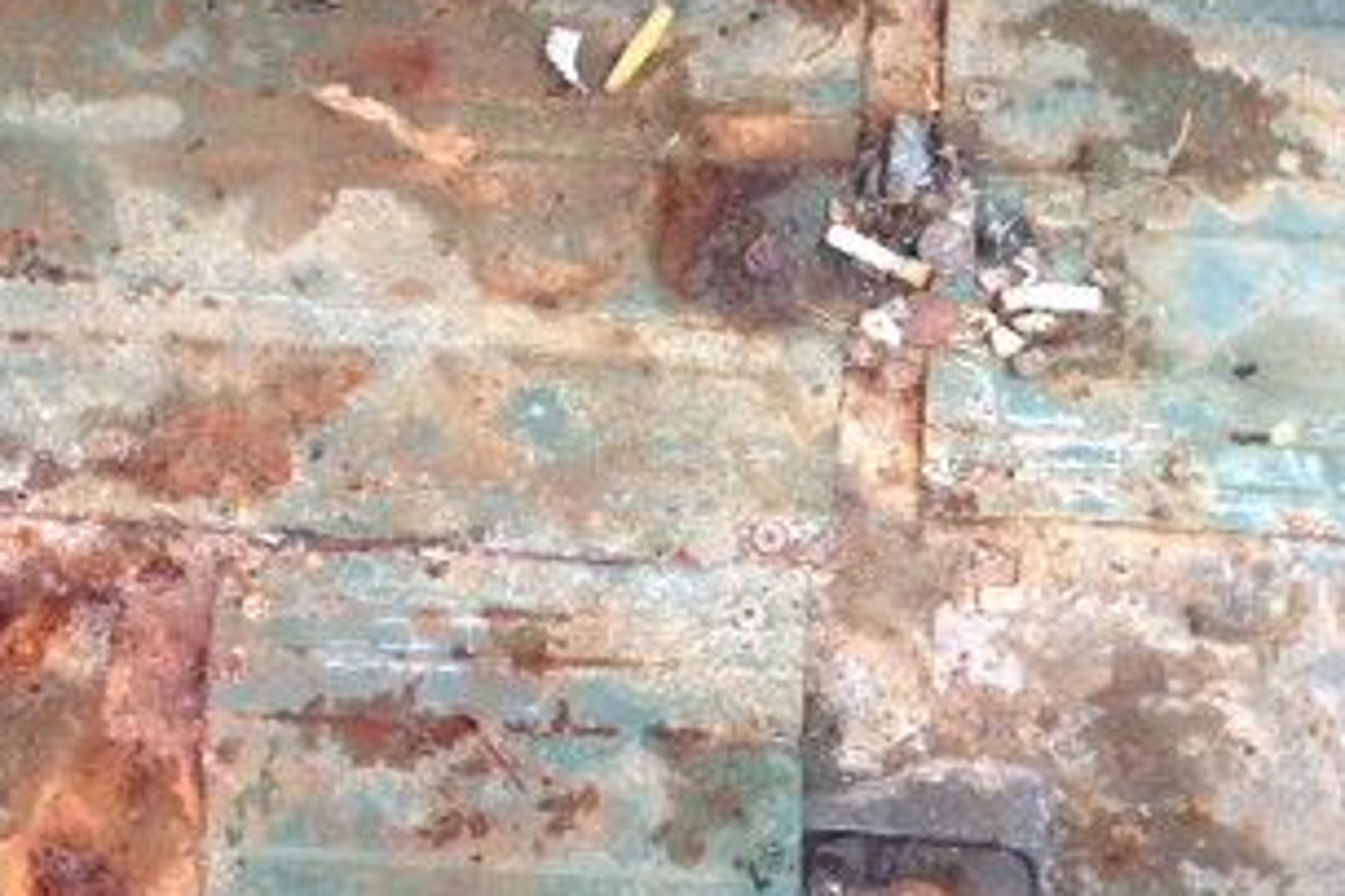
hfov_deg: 27.7
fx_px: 2688
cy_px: 441
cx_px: 322
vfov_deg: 18.9
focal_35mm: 72
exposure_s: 1/120
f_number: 2.4
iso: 64
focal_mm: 4.13
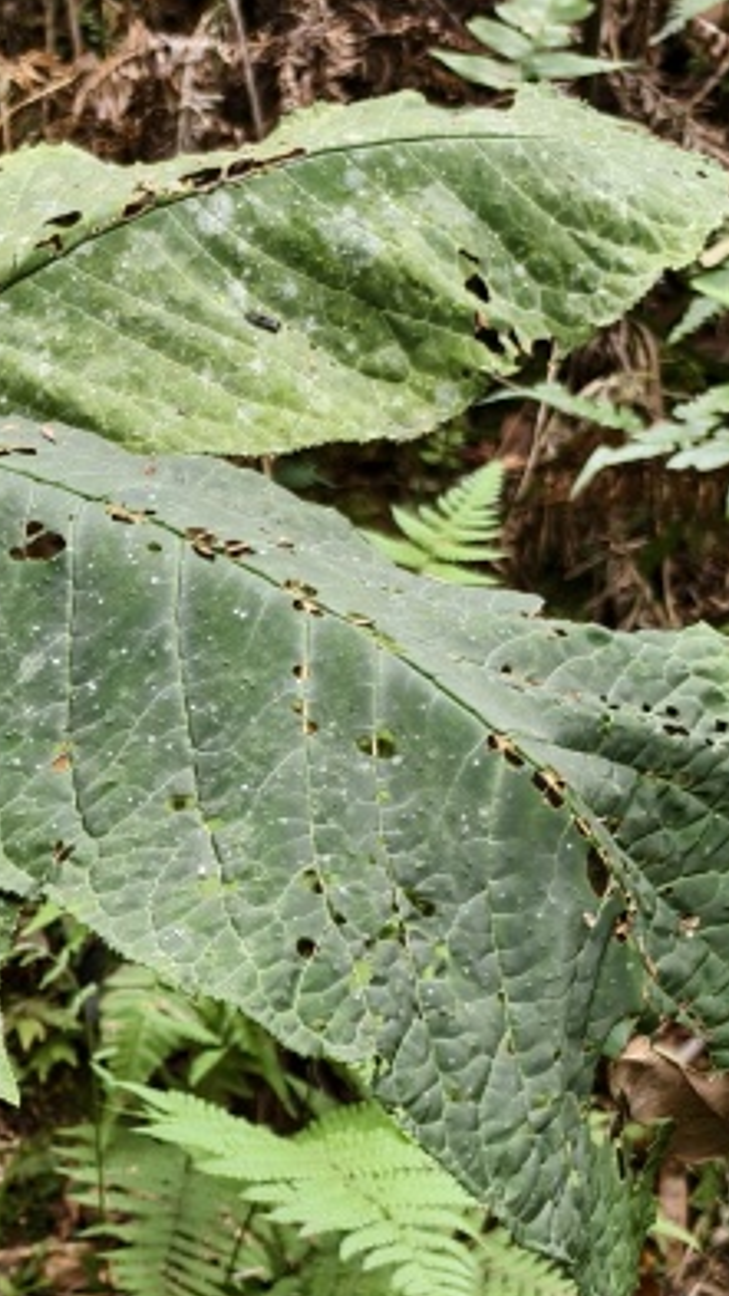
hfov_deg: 16.4
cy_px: 1120
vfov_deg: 29.9
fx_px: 2337
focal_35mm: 68
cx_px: -317
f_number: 1.57
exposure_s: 1/100
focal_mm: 5.6
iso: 337
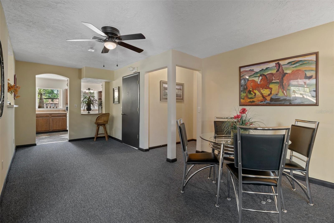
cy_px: 112
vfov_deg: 70.4
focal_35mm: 17
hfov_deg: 93.3
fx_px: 158
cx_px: 167
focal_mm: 17
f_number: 9
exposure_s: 2
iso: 320
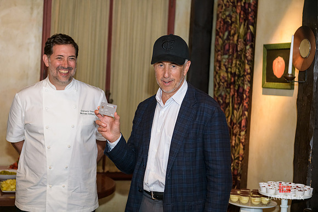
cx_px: 159
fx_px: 618
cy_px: 106
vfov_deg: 19.5
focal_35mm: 70
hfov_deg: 28.8
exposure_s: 1/125
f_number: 3.2
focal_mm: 70
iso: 1250
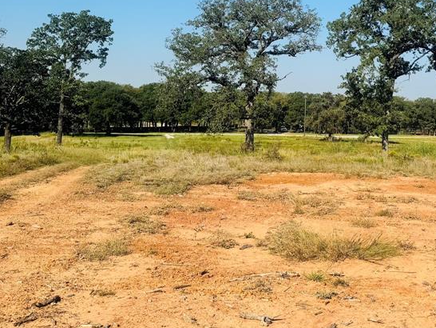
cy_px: 54
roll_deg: -1.4
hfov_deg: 40.4
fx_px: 567
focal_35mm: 45
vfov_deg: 31.2
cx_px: 345
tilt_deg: +4.1
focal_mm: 6.76
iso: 80
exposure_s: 1/5814
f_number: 1.78
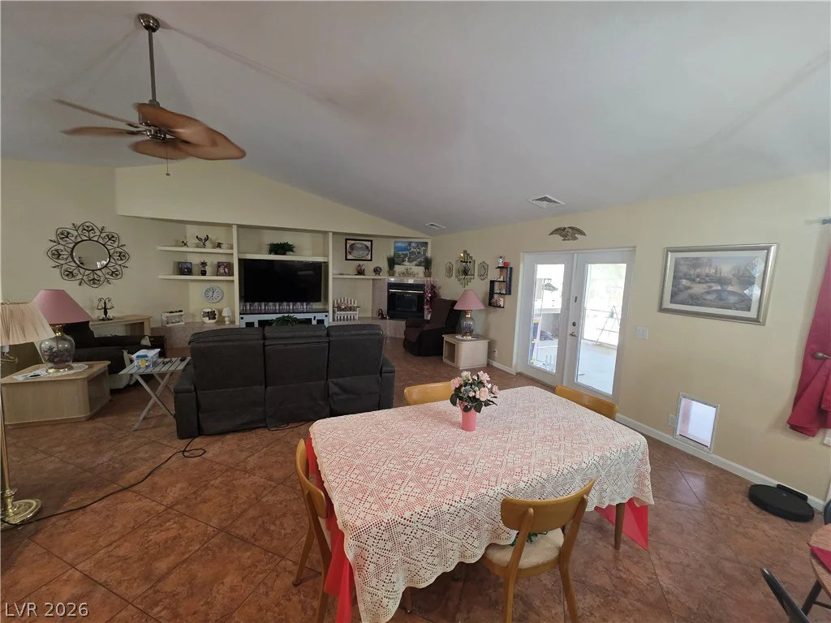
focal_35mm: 13
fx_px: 312
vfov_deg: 89.9
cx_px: 416
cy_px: 312
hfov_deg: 106.2
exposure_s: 1/60
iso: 250
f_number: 1.9
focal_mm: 2.2
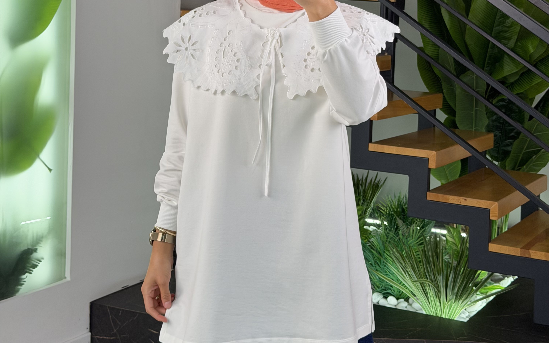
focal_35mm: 68
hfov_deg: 30.2
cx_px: 274
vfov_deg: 18.9
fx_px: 1017
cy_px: 61
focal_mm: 6.76
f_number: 1.78
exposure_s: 1/180
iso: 80
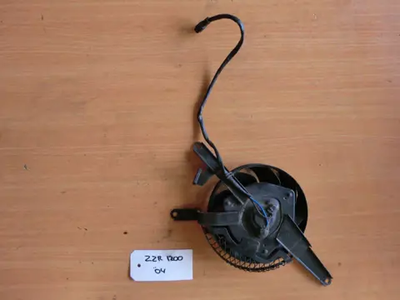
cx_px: 200
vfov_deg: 51.4
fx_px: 312
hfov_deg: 65.3
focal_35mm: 27
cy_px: 150
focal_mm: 4.9
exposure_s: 1/60
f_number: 3.2
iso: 100
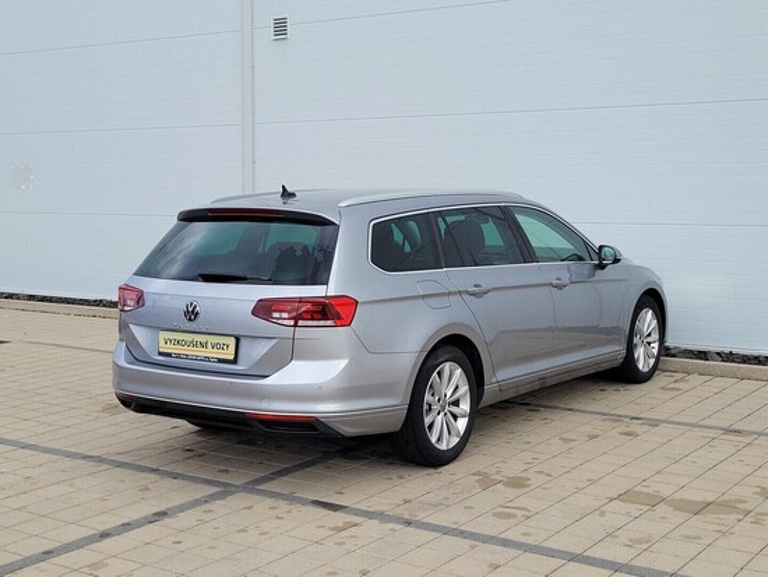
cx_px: 384
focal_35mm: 26
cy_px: 288
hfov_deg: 67.3
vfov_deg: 53.1
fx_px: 577
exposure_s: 1/694
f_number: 1.8
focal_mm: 5.4
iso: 40
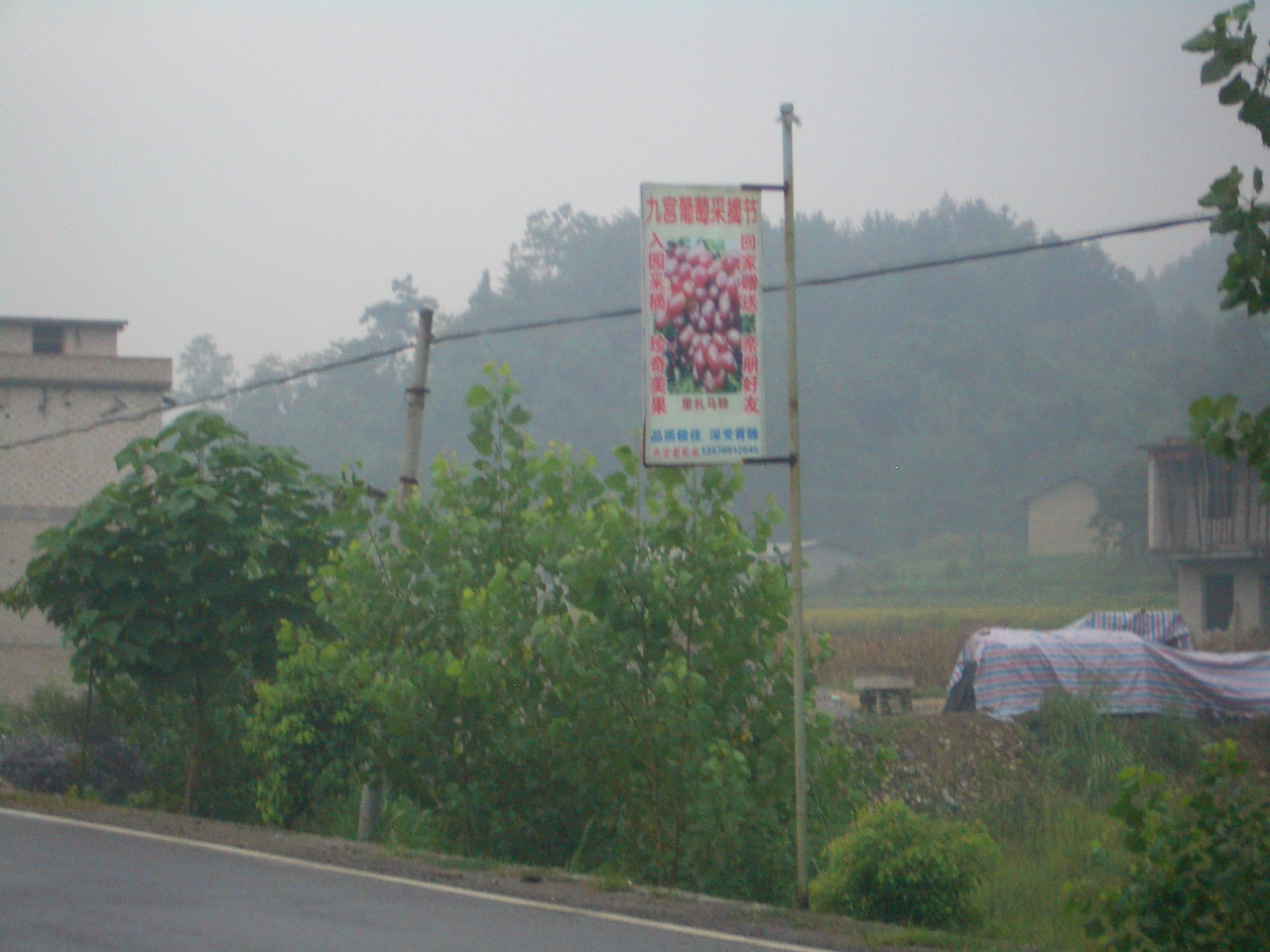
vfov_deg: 14.1
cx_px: 635
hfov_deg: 18.7
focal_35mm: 105
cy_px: 476
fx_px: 3852
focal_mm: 17.4
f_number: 4.8
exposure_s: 1/25
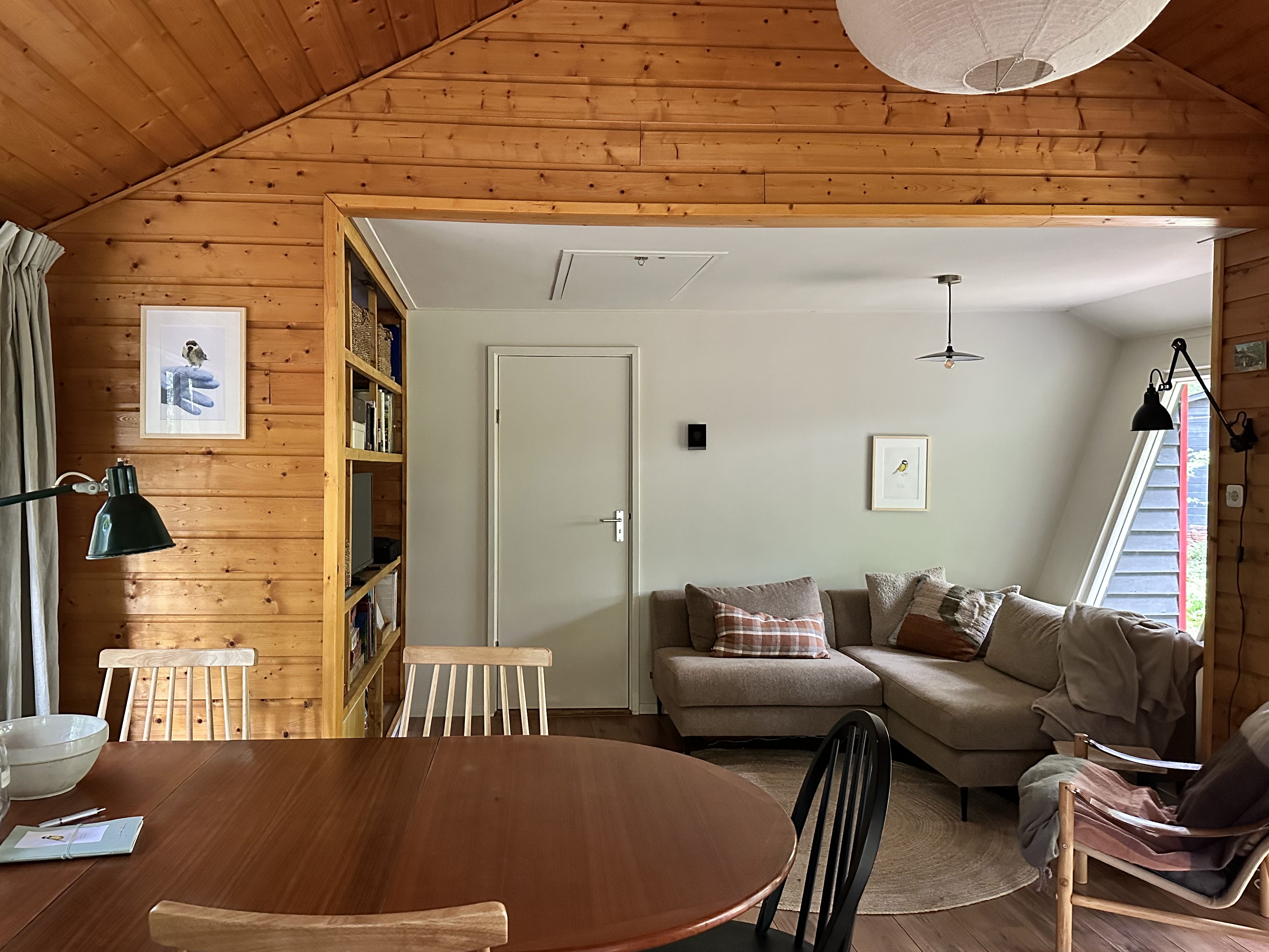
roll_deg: +0.2
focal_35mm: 27
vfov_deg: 51.4
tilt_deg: -0.6
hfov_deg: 65.2
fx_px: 990
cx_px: 573
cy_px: 470
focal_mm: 6.86
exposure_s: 1/44
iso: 1000
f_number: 1.78
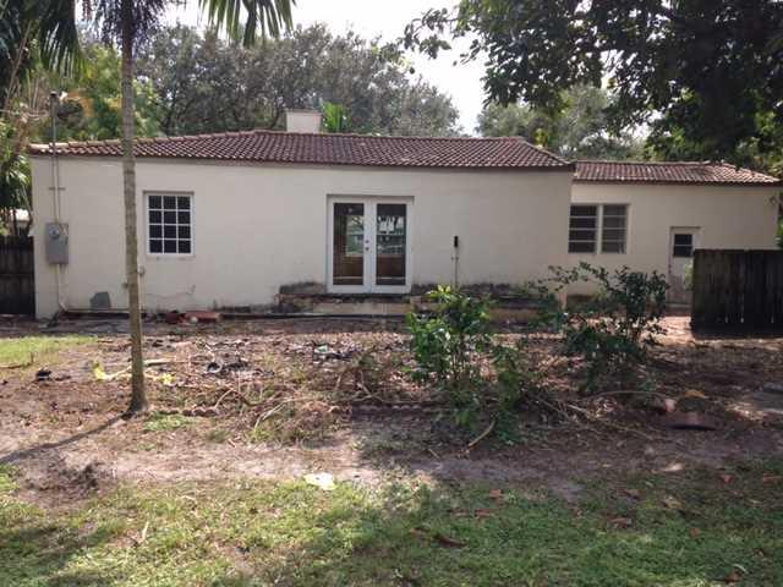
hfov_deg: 55.4
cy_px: 294
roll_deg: -0.7
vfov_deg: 42.9
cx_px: 392
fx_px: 746
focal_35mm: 33
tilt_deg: -2.1
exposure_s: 1/742
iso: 50
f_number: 2.4
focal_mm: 4.12
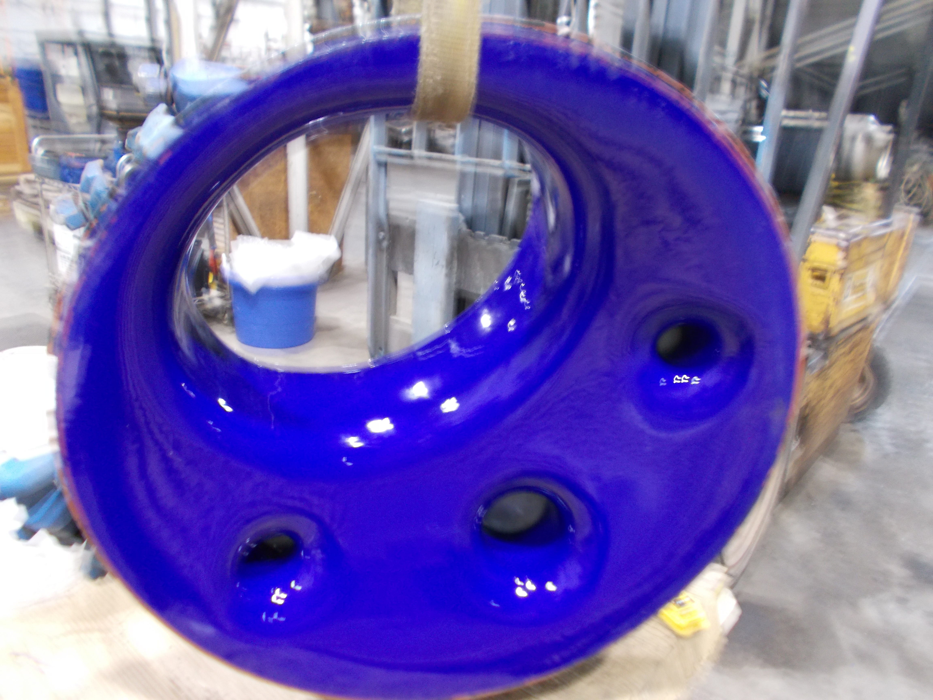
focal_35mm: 26
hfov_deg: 67.3
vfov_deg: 53.1
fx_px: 701
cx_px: 466
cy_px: 350
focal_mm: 4.6
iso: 200
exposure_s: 1/3
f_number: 3.2
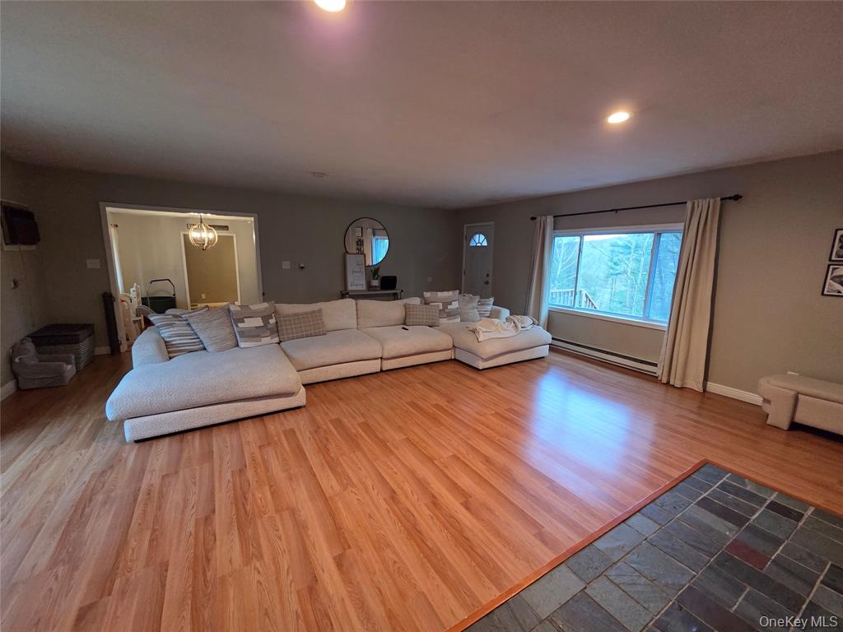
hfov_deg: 106.2
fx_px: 317
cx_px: 422
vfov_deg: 89.9
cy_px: 316
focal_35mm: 13
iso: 800
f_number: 2.2
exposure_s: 1/60
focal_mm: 2.2
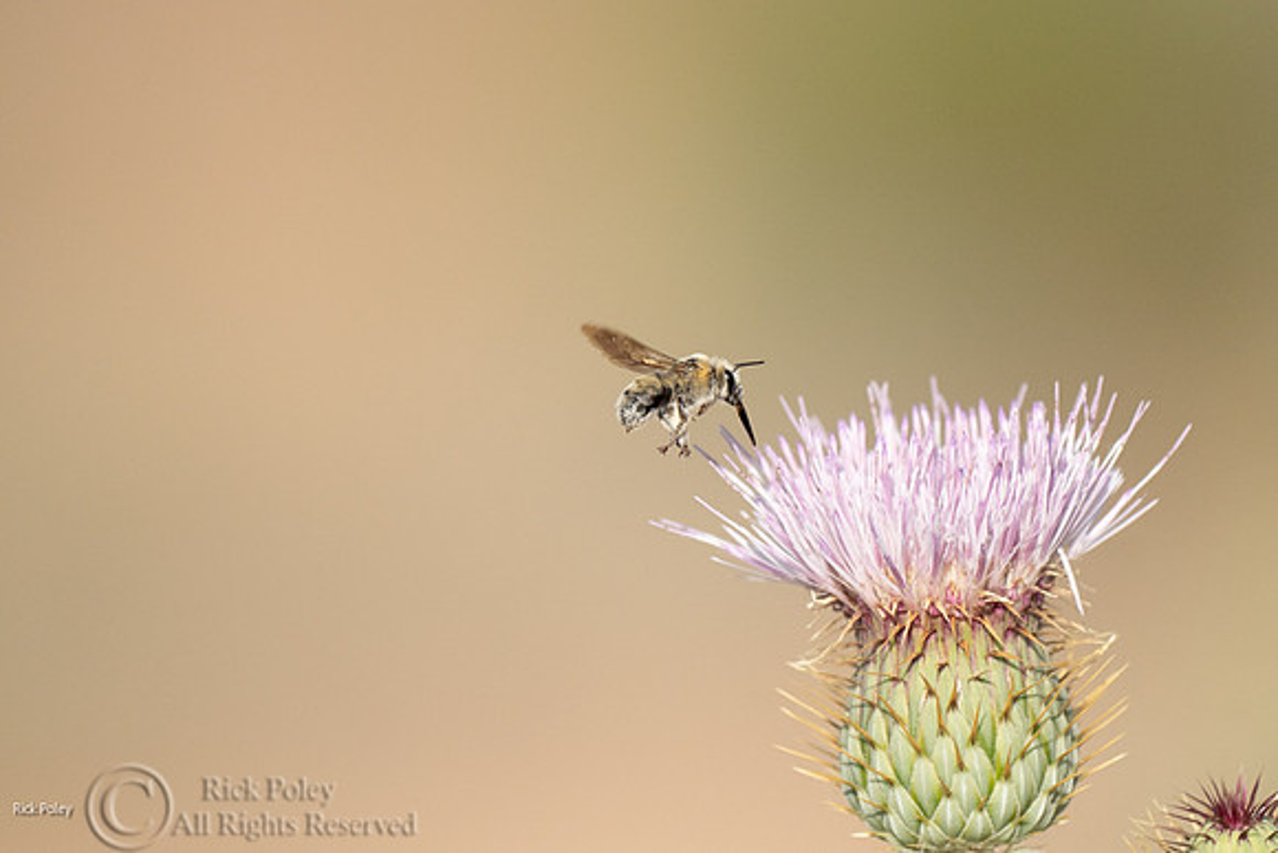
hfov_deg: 2.3
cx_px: 639
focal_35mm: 900
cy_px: 426
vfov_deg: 1.5
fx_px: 31956
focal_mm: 600
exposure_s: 1/6400
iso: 1600
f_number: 6.3
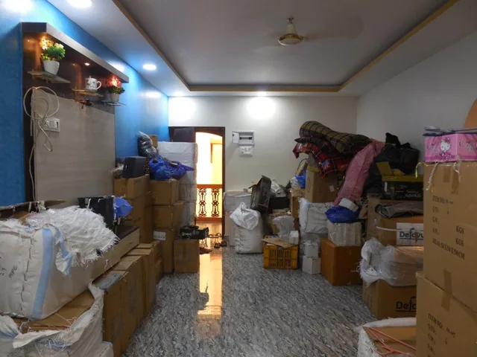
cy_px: 178
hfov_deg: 67.3
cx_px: 238
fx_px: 358
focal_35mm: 26
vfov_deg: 53.1
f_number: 3.5
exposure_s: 1/30
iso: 220
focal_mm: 4.6
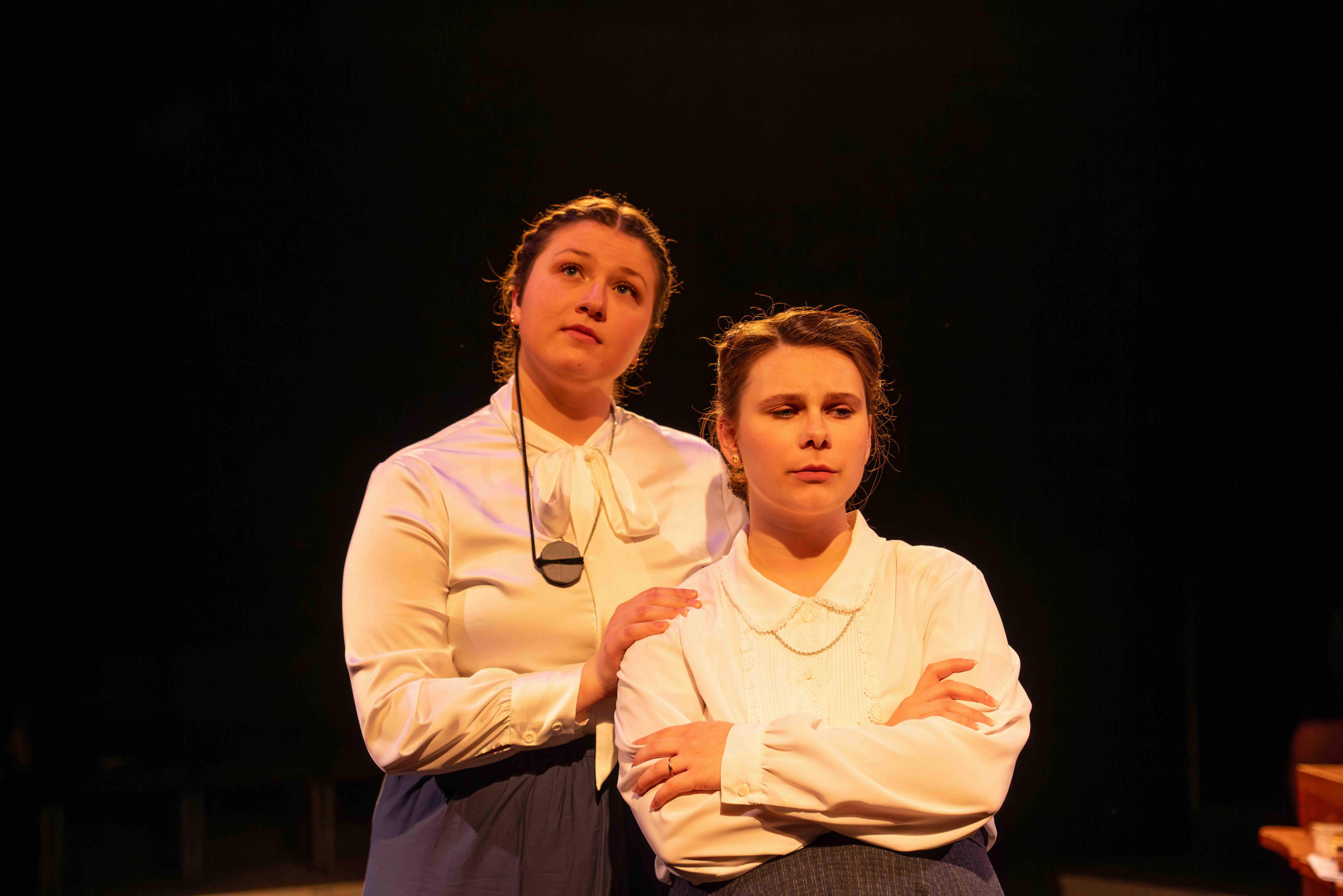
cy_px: 448
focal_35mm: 61
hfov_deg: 32.9
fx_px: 2275
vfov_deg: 22.3
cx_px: 672
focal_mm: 61
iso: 1600
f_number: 3.5
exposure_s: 1/200
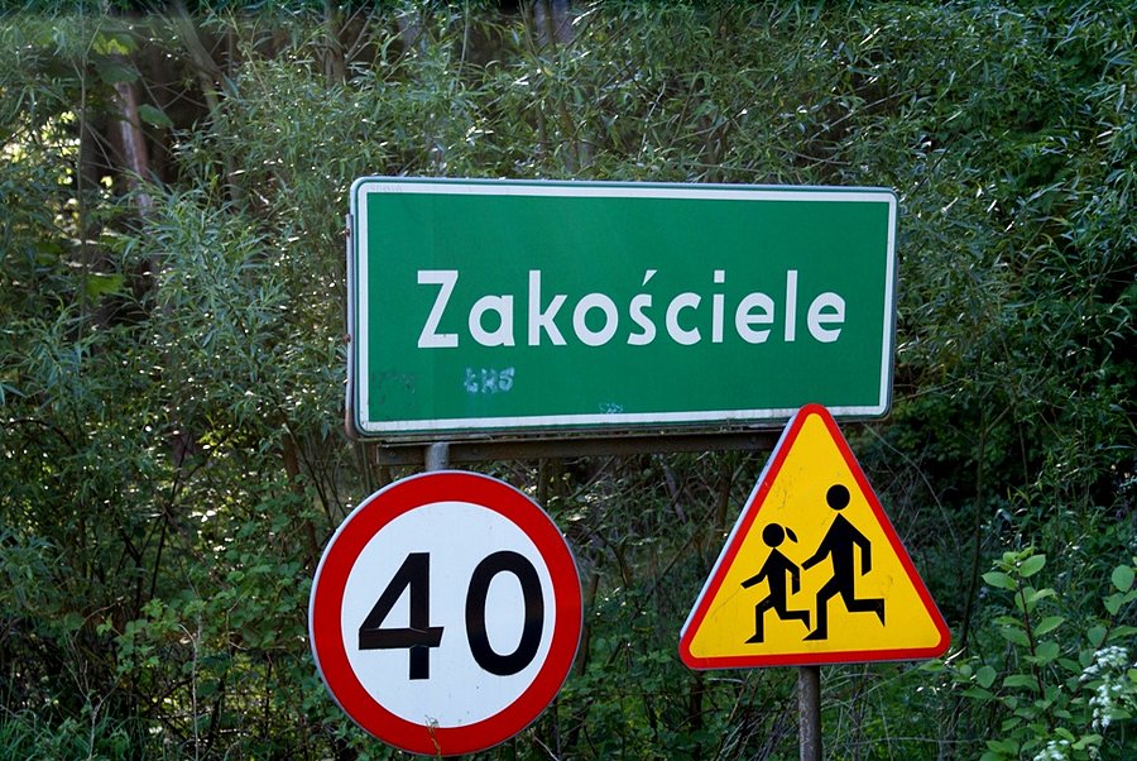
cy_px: 380
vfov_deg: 16.6
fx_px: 2608
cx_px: 568
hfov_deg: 24.6
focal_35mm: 82
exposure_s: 1/100
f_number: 5.6
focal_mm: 55
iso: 320
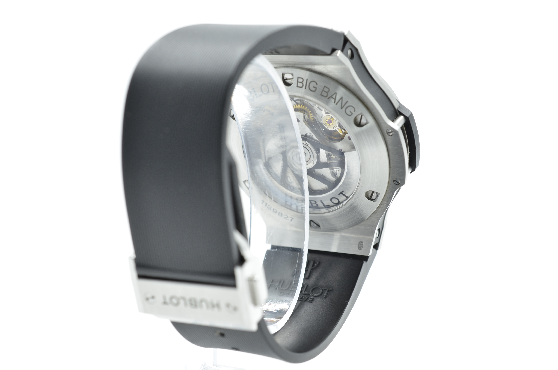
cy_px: 185
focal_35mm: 60
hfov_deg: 33.5
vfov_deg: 22.5
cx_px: 279
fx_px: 928
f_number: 8
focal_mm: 40
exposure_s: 1/50
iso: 200
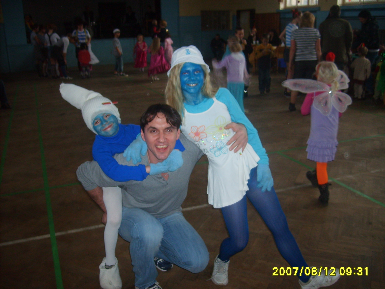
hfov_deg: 52.6
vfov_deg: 40.7
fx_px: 389
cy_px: 144
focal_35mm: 35
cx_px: 192
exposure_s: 1/45
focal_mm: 5.8
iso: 100
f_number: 2.8
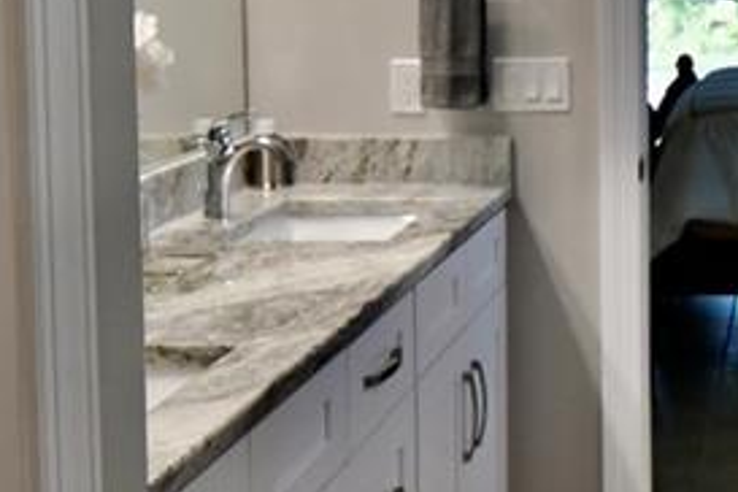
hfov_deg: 25.1
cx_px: 814
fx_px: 1537
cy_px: 38
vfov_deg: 17.9
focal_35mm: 75
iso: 500
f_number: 3.5
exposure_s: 1/250
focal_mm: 10
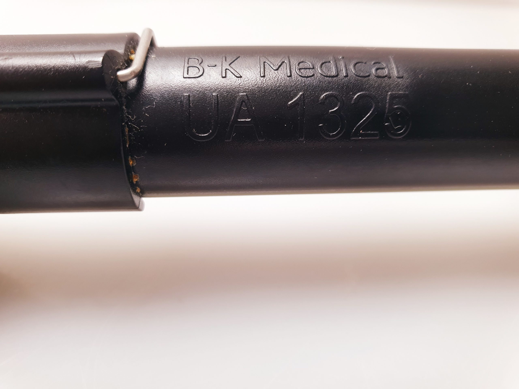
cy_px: 194
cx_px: 260
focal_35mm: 26
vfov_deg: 53.1
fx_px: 390
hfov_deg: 67.3
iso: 100
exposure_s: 1/50
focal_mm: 4.3
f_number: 2.4
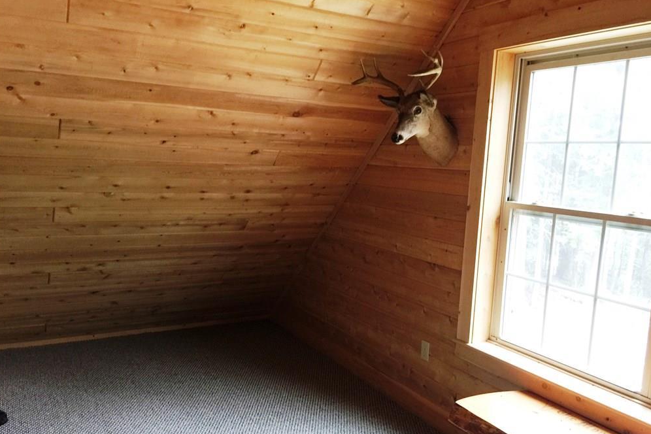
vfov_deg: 42.3
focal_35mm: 31
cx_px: 328
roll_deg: -3.6
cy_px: 239
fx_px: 561
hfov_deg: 60.3
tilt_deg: -8.6
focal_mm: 4.15
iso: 64
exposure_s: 1/15
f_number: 2.2
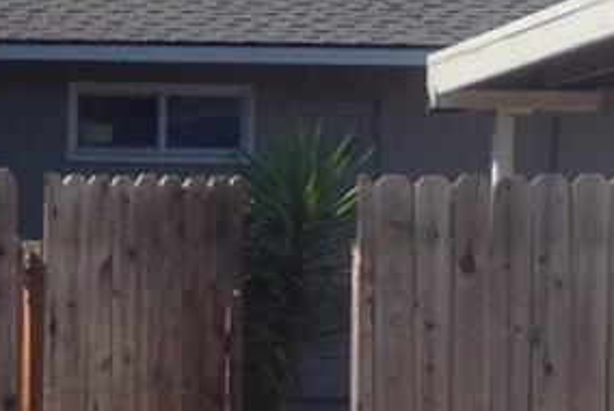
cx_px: 4
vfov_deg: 7.6
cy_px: 433
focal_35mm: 181
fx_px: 3090
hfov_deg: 11.2
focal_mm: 4.12
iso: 50
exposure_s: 1/951
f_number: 2.4
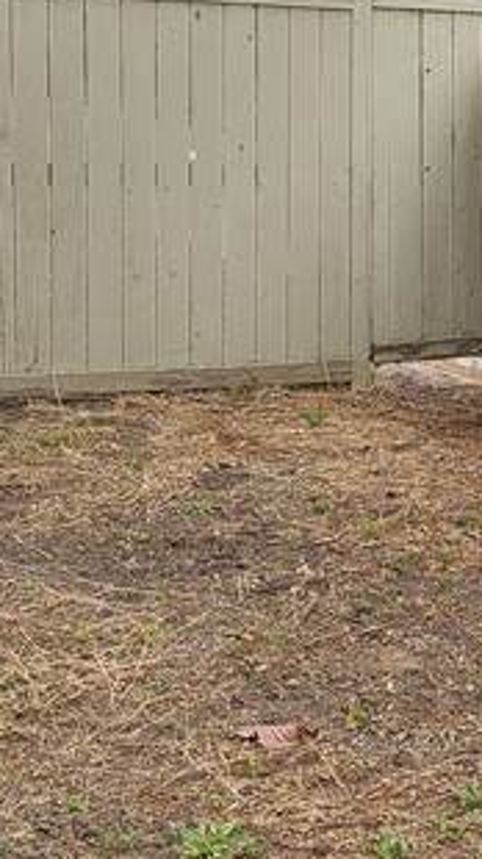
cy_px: 296
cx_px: 554
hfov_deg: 13.1
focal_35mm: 90
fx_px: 2048
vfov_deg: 23.6
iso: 16
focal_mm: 7
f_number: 1.8
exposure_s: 1/383
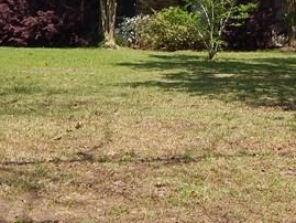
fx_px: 813
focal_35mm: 95
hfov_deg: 20.5
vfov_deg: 15.0
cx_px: 219
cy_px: -47
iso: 125
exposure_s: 1/1250
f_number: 3.1
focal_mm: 4.5
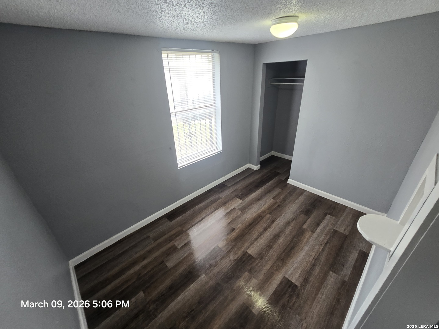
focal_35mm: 13
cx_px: 220
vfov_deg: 89.9
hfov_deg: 106.2
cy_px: 164
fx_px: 165
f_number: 2.2
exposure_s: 1/60
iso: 125
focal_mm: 2.2
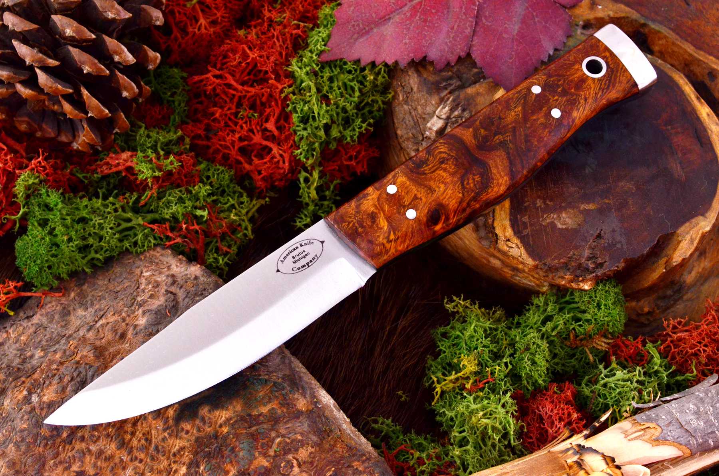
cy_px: 238
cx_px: 360
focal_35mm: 90
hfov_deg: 22.7
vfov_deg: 15.1
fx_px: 1794
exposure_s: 1/1.3
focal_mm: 60
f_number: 13
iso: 1000
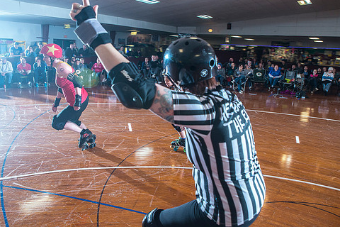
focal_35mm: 29
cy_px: 107
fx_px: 274
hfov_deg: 63.7
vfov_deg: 44.9
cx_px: 171
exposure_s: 1/160
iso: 800
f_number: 5.6
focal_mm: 24
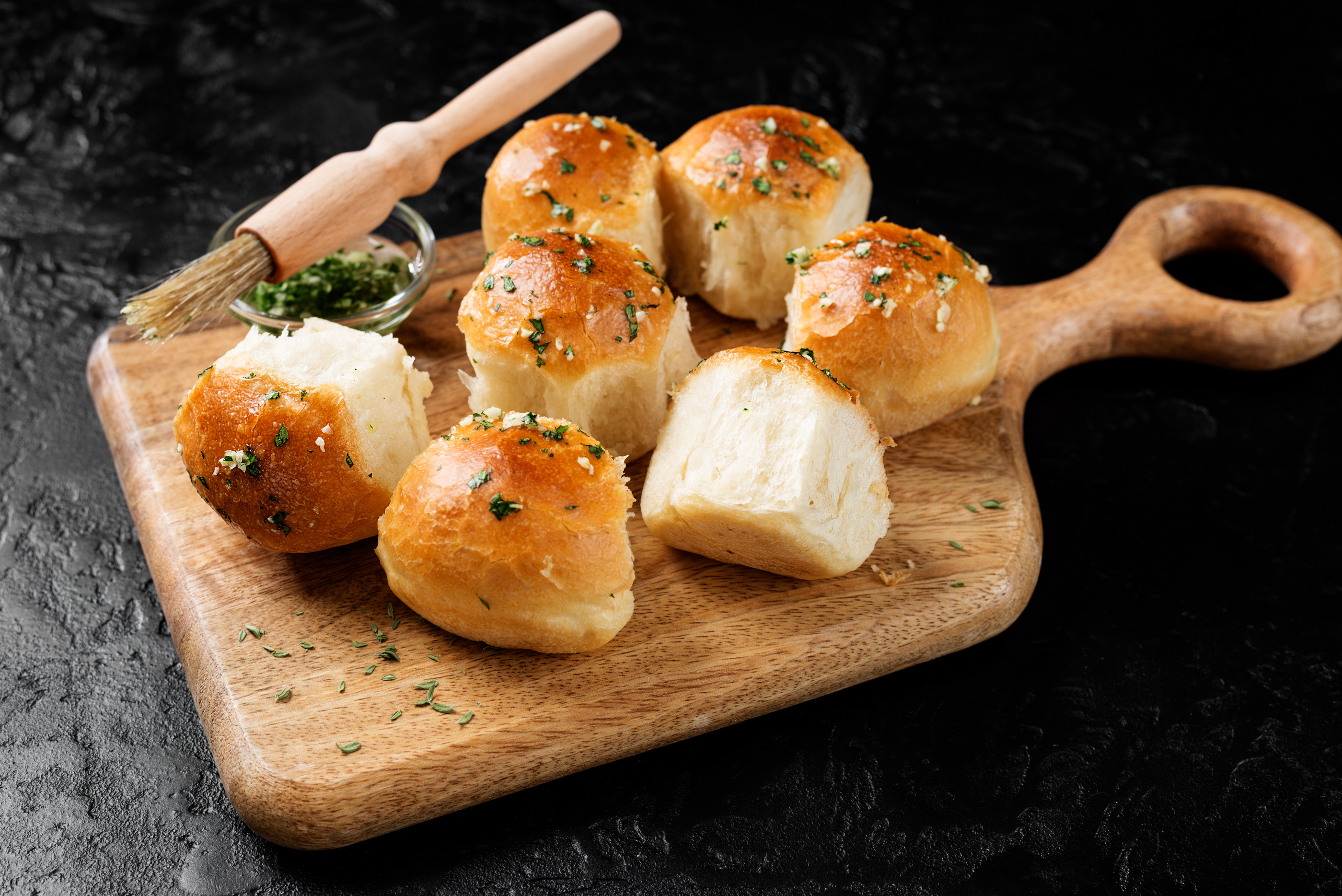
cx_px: 671
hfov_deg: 39.6
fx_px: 1864
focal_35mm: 50
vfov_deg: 27.0
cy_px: 448
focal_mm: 50
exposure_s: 1/125
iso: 100
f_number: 7.1
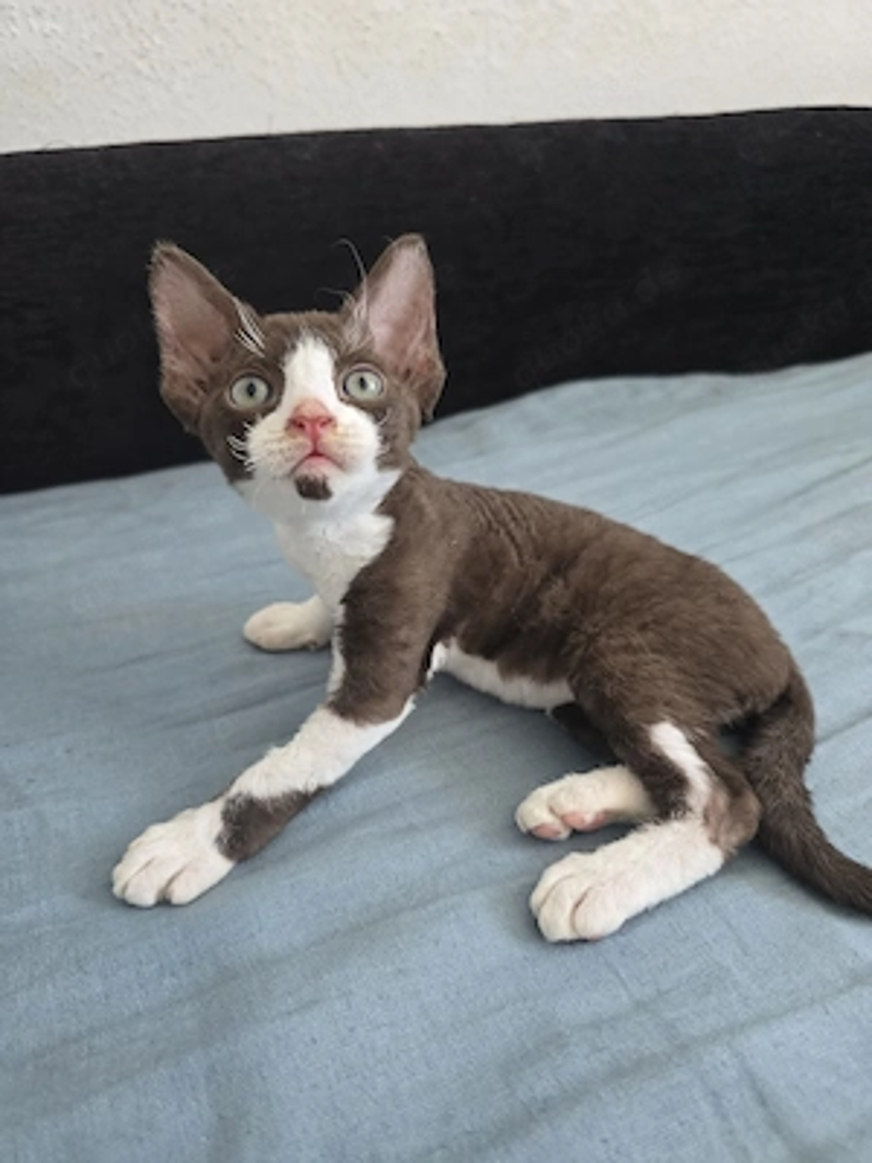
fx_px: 773
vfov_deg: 73.9
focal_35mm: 23
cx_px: 436
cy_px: 582
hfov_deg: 58.9
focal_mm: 6.3
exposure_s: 1/101
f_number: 1.7
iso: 500
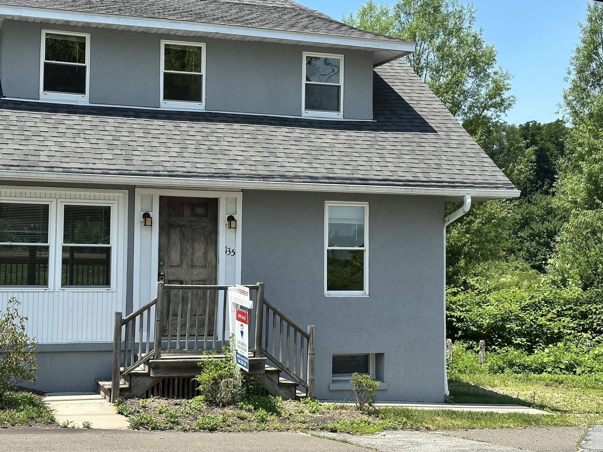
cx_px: 260
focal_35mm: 59
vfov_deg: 24.8
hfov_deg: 32.7
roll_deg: -1.1
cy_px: 216
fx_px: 1028
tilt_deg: +2.8
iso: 64
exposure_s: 1/2252
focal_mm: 6.86
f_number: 1.78
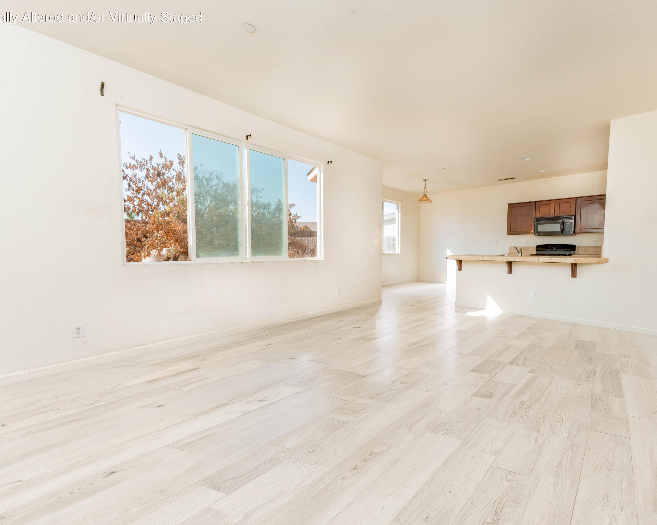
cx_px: 370
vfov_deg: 80.4
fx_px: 311
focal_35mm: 16
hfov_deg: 92.6
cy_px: 260
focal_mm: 14
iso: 100
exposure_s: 1/60
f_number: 8
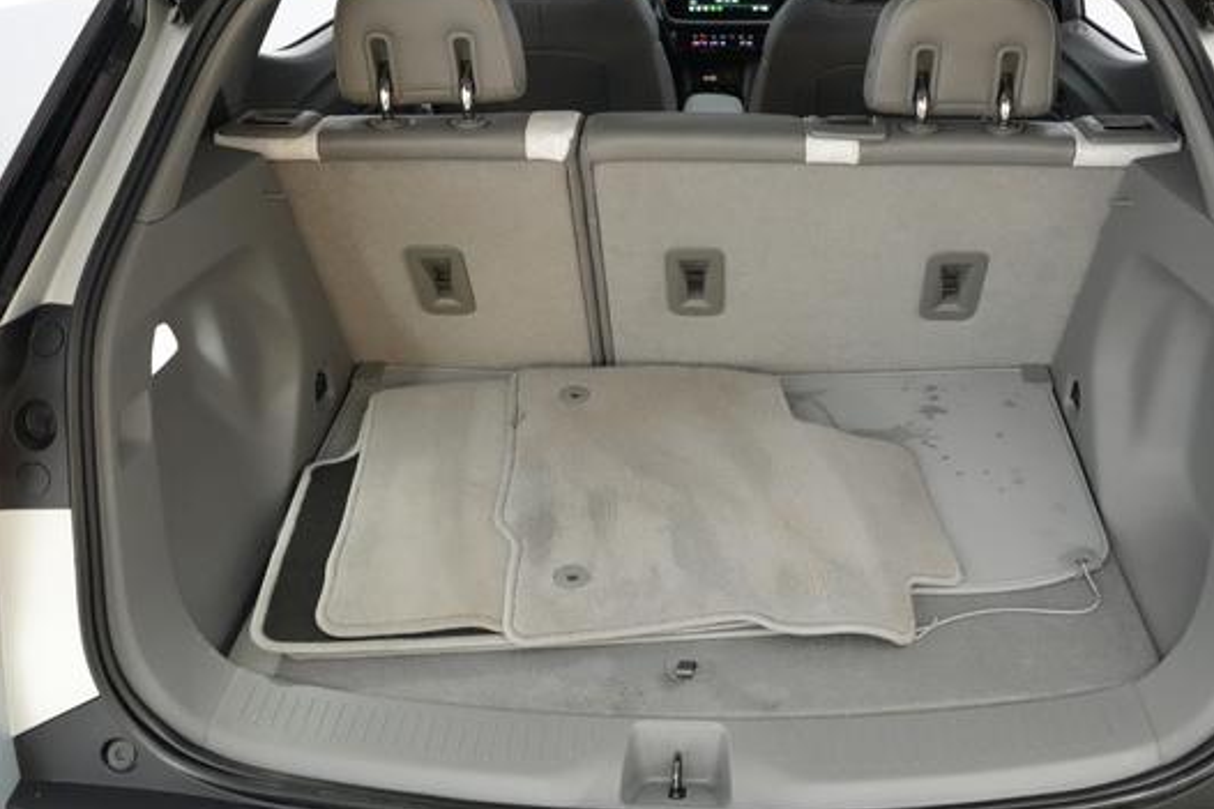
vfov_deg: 38.8
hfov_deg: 55.6
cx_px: 698
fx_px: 1146
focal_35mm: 34
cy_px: 348
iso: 12800
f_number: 4
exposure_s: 1/160
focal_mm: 28
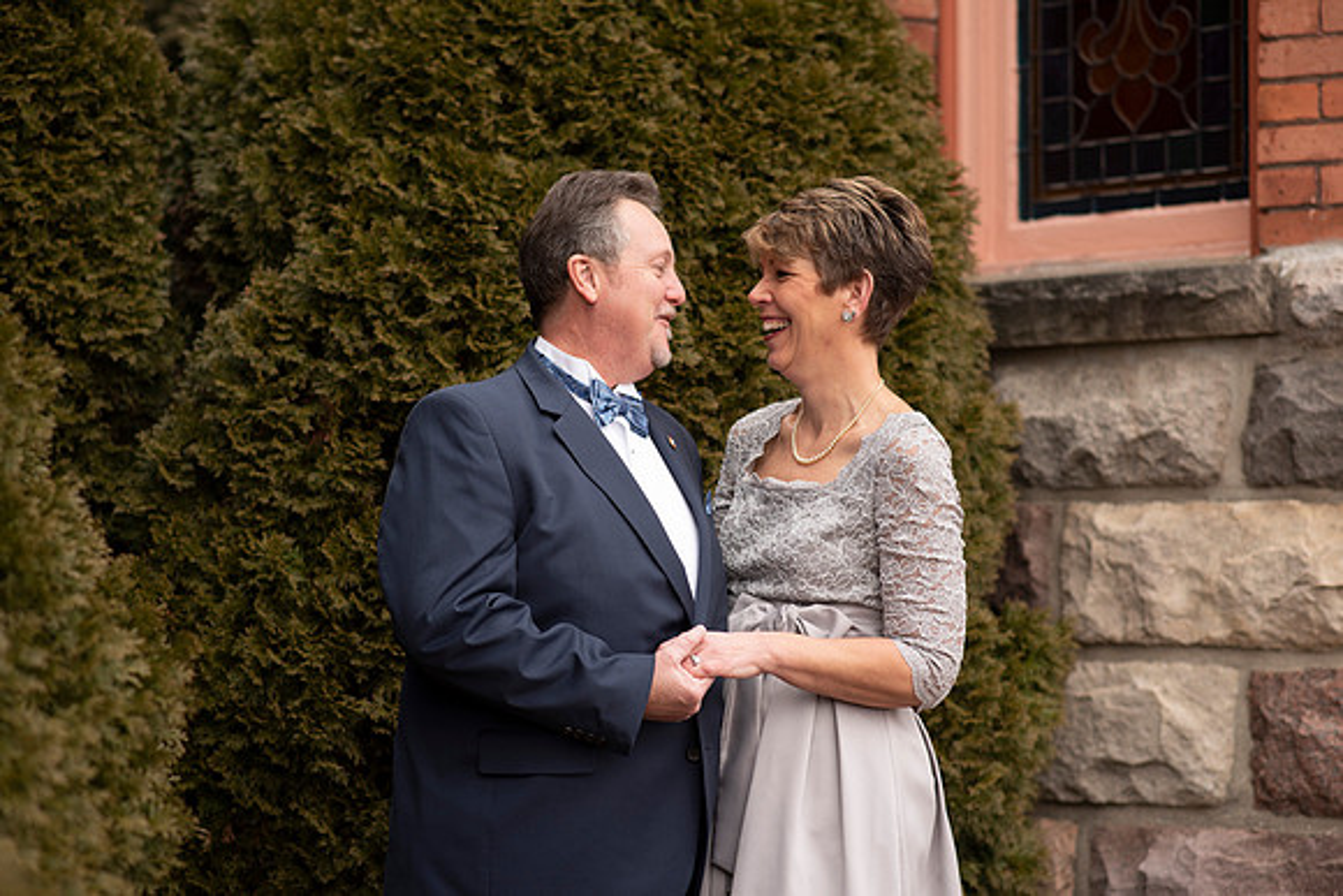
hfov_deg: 23.9
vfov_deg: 16.1
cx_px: 672
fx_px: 3172
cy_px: 448
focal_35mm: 85
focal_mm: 85
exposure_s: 1/125
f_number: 2.5
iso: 100
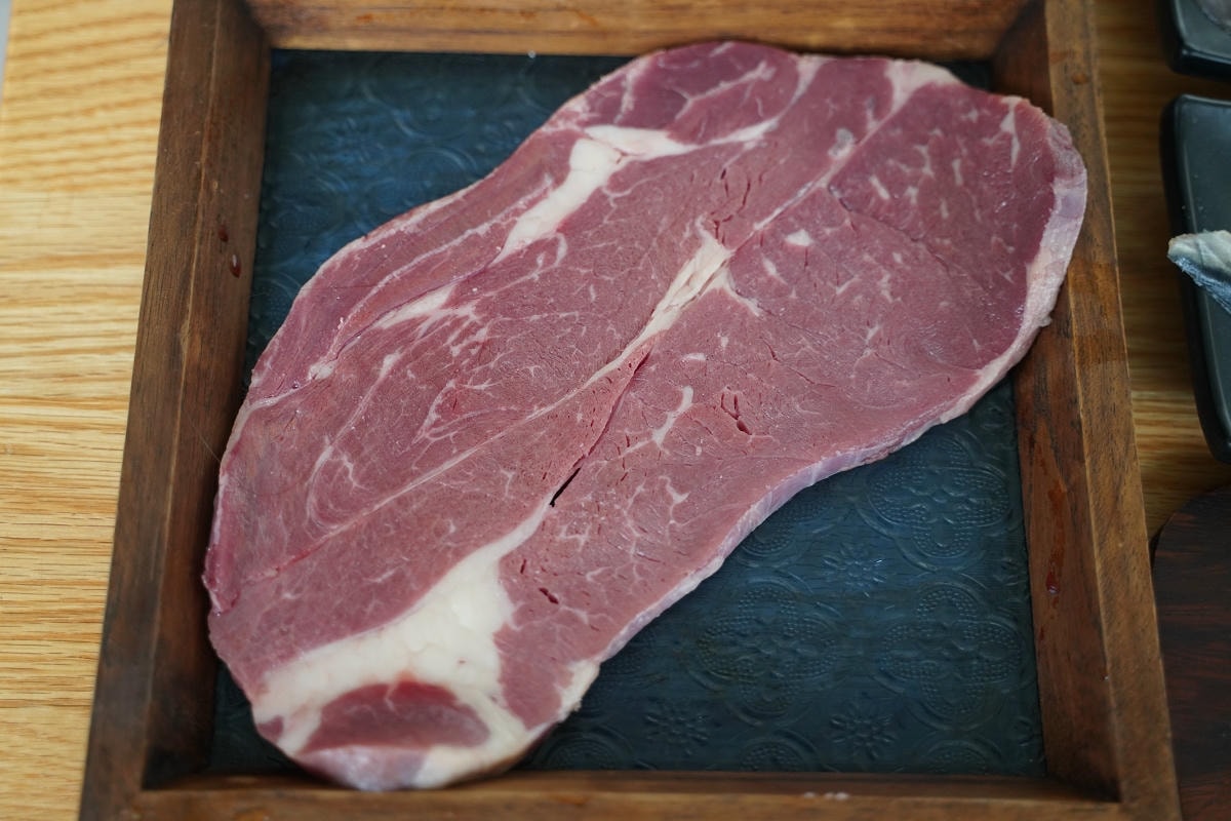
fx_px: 1675
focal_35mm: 49
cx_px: 616
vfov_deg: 27.5
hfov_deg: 40.3
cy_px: 410
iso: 1600
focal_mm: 49
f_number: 2.8
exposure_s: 1/160
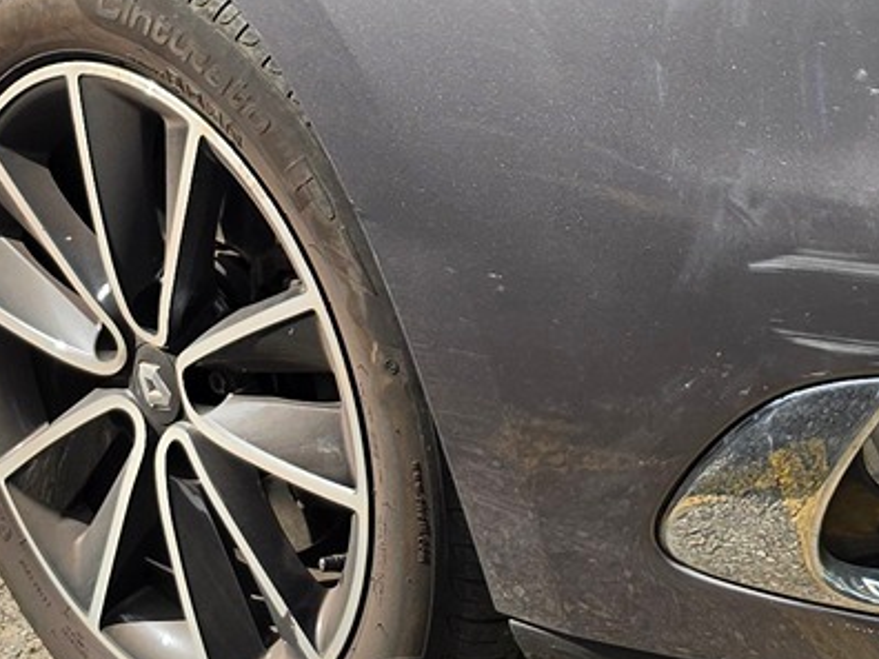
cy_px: -231
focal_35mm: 117
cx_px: 619
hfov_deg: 16.8
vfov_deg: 12.2
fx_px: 2971
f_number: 1.4
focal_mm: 6.5
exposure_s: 1/5605
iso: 64
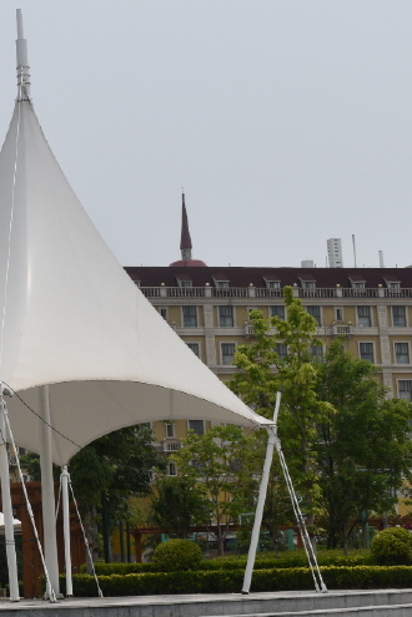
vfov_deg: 20.8
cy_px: 304
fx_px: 1686
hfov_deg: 13.3
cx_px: -167
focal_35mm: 98
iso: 100
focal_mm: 27
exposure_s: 1/400
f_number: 10
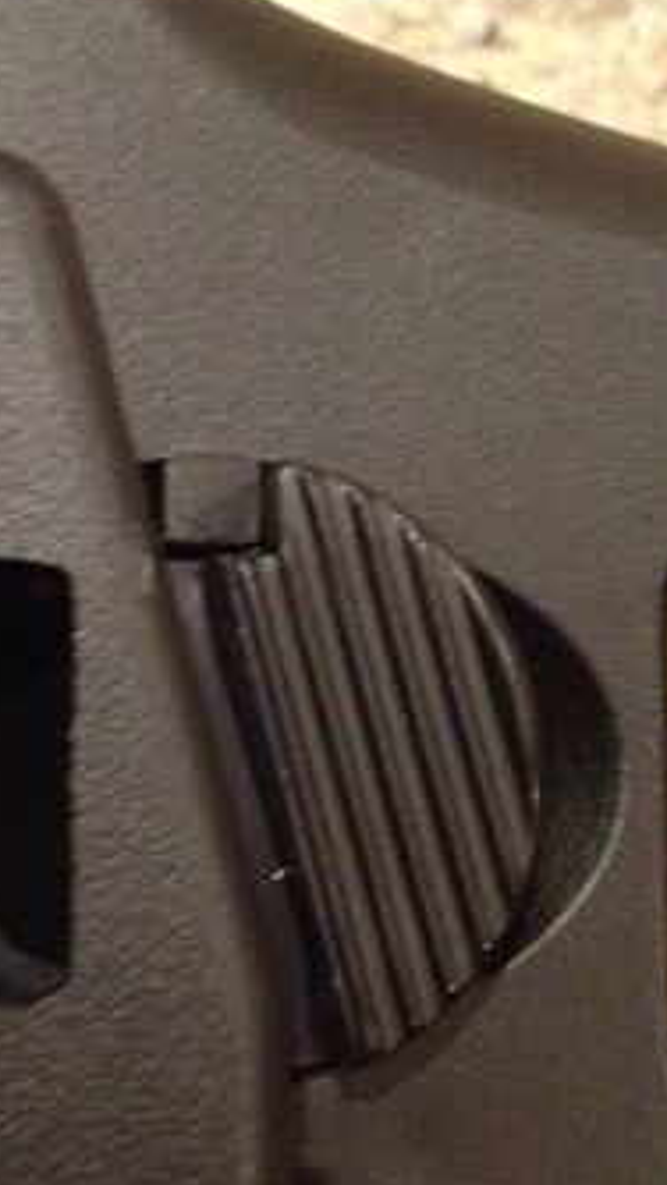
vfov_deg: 36.6
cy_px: 635
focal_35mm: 57
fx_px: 1791
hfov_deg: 20.7
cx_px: 69
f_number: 2.4
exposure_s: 1/15
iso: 800
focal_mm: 4.28
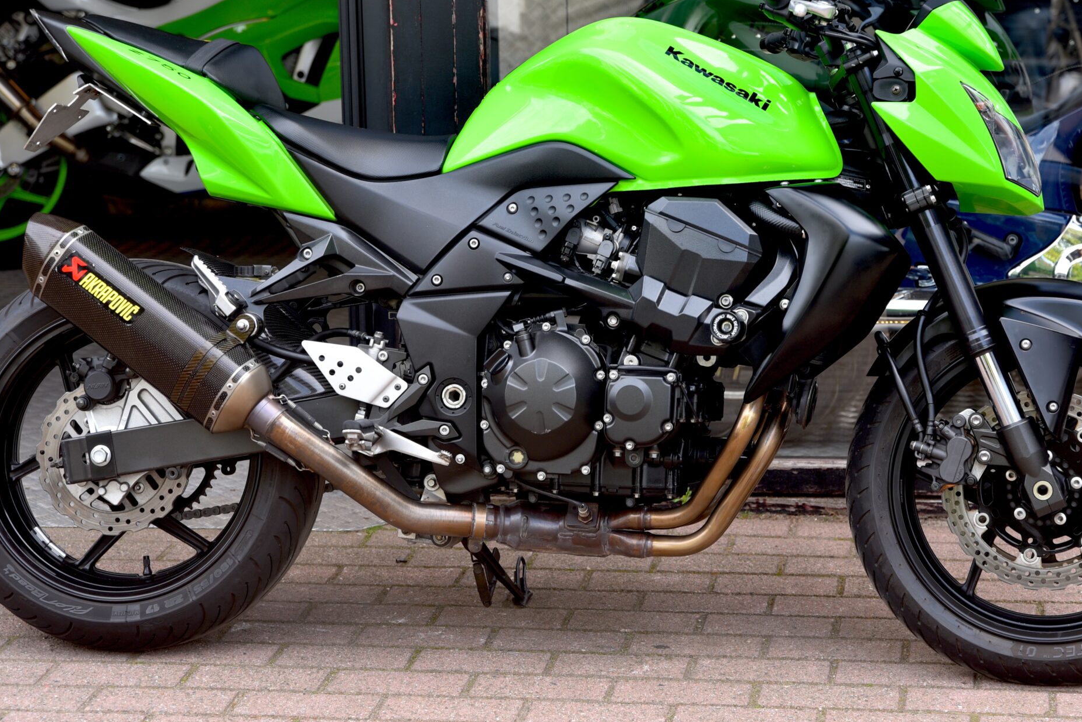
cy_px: 287
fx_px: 2916
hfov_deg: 21.0
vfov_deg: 14.1
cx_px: 599
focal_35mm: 97
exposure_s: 1/80
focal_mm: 70
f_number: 4.5
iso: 100
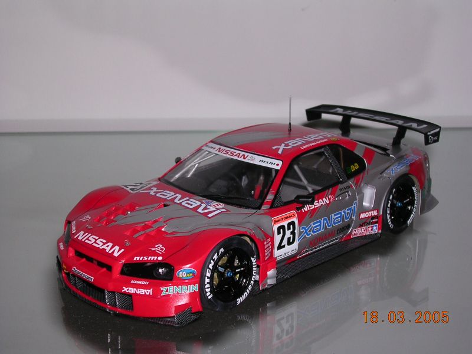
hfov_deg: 32.2
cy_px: 177
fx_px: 818
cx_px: 236
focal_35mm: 60
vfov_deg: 24.4
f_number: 3.4
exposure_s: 1/60.1
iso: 100
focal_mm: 9.1
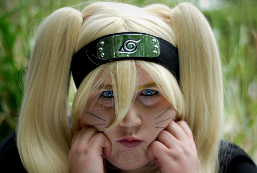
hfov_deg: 17.0
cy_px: 102
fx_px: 858
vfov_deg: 11.5
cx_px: 131
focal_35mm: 120
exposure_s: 1/80
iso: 100
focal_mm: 50
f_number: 1.8
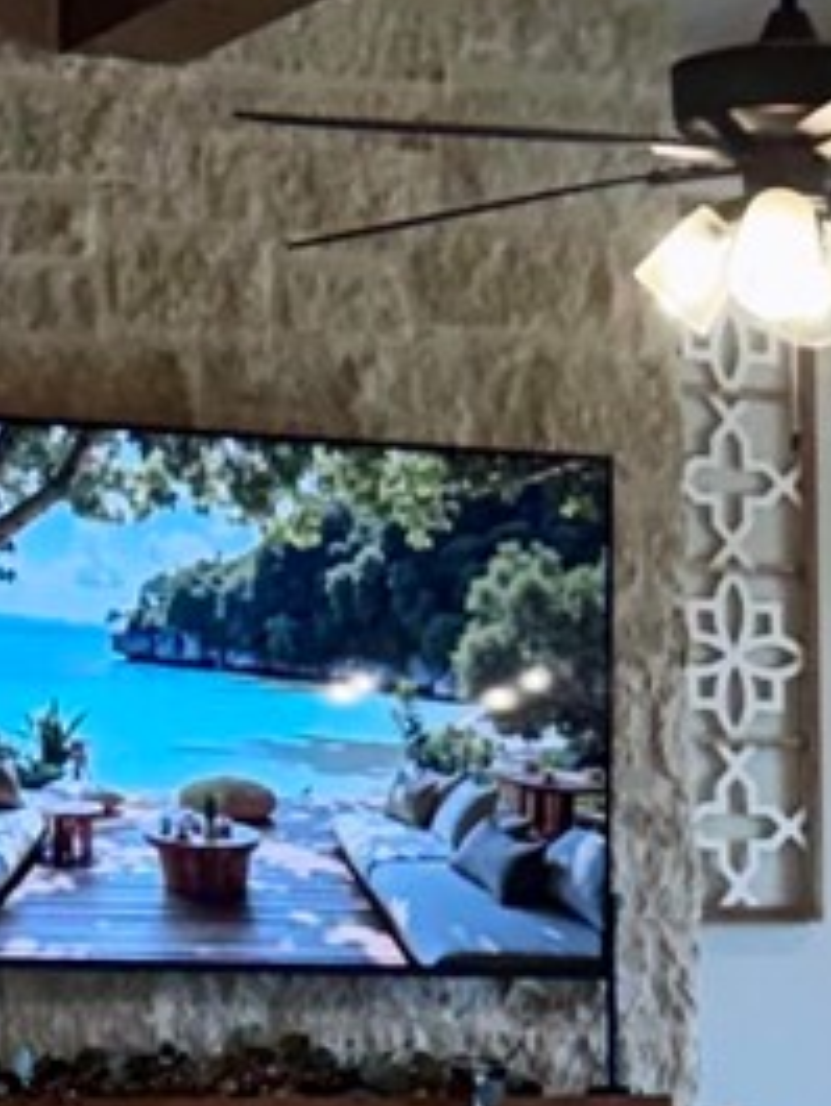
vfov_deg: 10.6
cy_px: 2087
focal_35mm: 174
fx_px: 5565
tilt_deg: -8.7
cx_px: 994
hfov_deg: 8.4
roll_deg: +1.1
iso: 160
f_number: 1.78
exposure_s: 1/120
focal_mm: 6.76
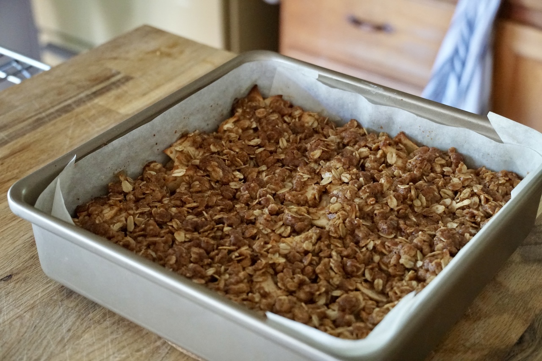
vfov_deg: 22.6
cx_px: 271
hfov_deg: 33.4
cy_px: 180
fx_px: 903
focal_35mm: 60
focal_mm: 40
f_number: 5
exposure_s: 1/100
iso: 6400
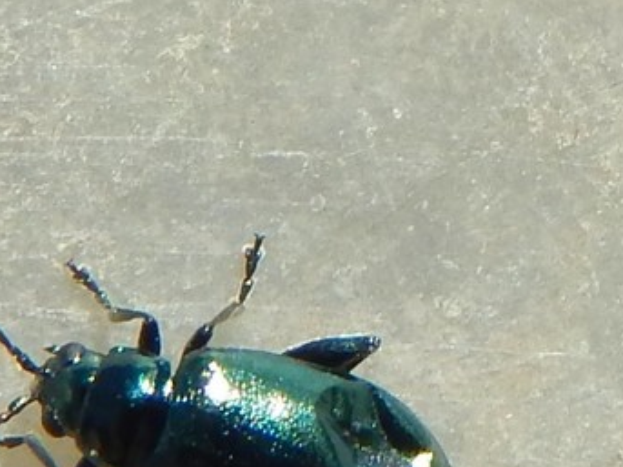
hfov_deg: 7.6
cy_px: 400
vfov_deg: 5.7
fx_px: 4660
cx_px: 159
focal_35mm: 259
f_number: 4.5
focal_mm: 18.7
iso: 125
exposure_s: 1/1000
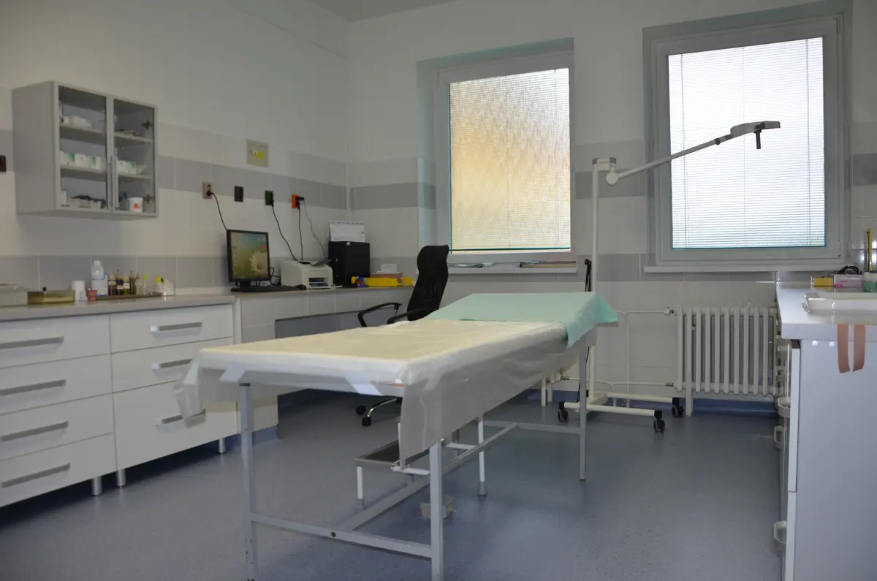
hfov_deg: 67.5
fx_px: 656
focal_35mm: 27
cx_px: 438
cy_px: 290
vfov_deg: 47.7
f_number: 3.5
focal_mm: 18
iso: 360
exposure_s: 1/125
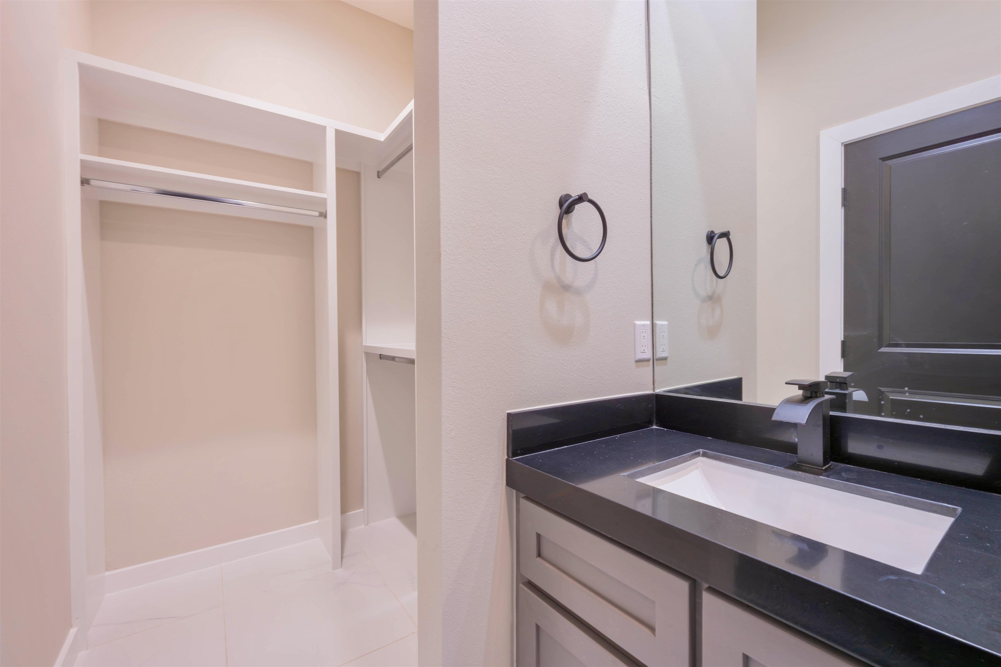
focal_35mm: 14
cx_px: 500
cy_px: 334
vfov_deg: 81.2
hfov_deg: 104.3
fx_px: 389
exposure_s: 1/50
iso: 400
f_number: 11
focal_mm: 14
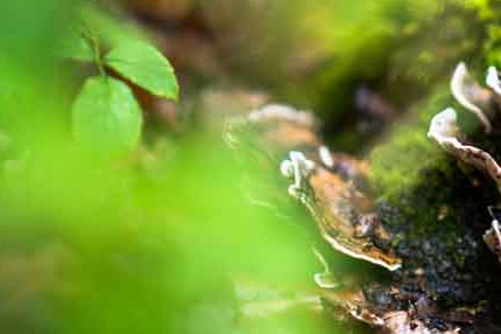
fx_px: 2755
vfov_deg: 6.9
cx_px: 554
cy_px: 72
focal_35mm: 198
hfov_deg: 10.3
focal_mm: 85
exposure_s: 1/400
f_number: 1.8
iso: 250
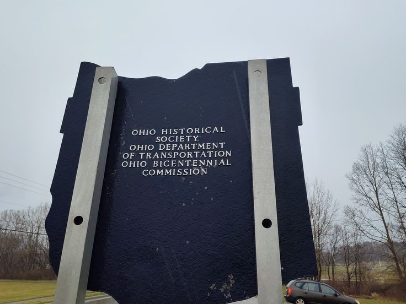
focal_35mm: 25
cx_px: 209
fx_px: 293
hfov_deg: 69.4
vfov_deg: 54.9
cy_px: 160
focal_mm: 5.56
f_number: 1.8
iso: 100
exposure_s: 1/200
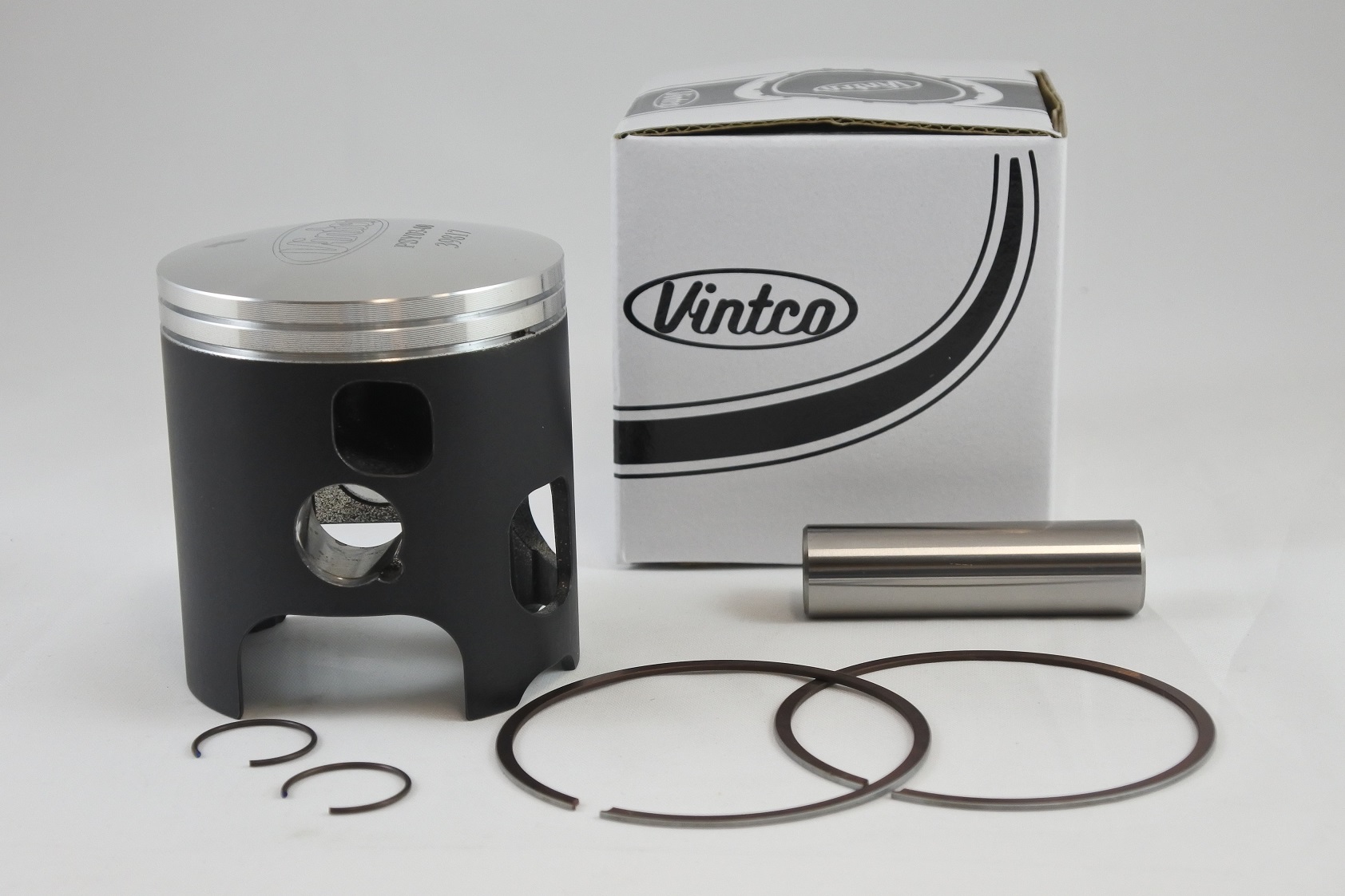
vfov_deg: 24.6
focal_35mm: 55
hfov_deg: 36.2
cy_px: 448
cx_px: 672
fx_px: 2055
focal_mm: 20.6
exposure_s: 1/125
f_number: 4.8
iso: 450
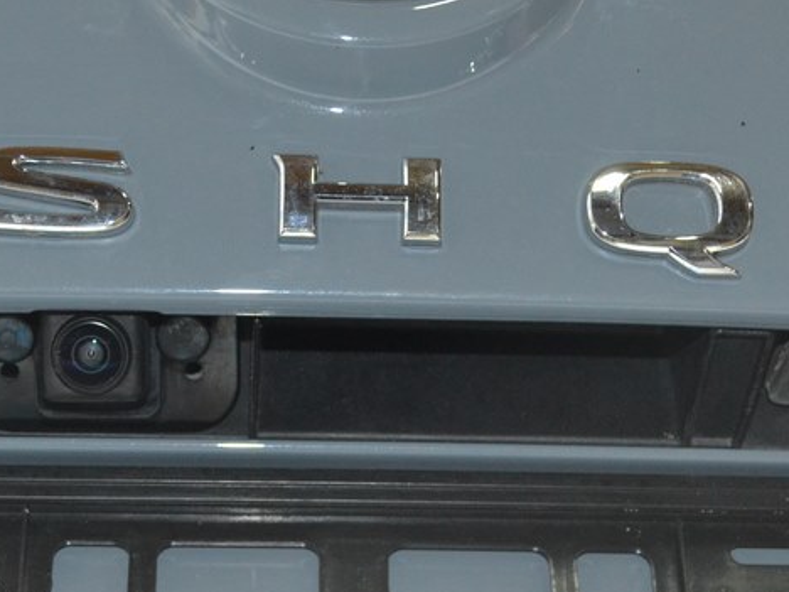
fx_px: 2302
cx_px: 357
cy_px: 438
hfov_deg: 19.4
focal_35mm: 101
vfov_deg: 14.6
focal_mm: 32
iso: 1250
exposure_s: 1/60
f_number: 4.8
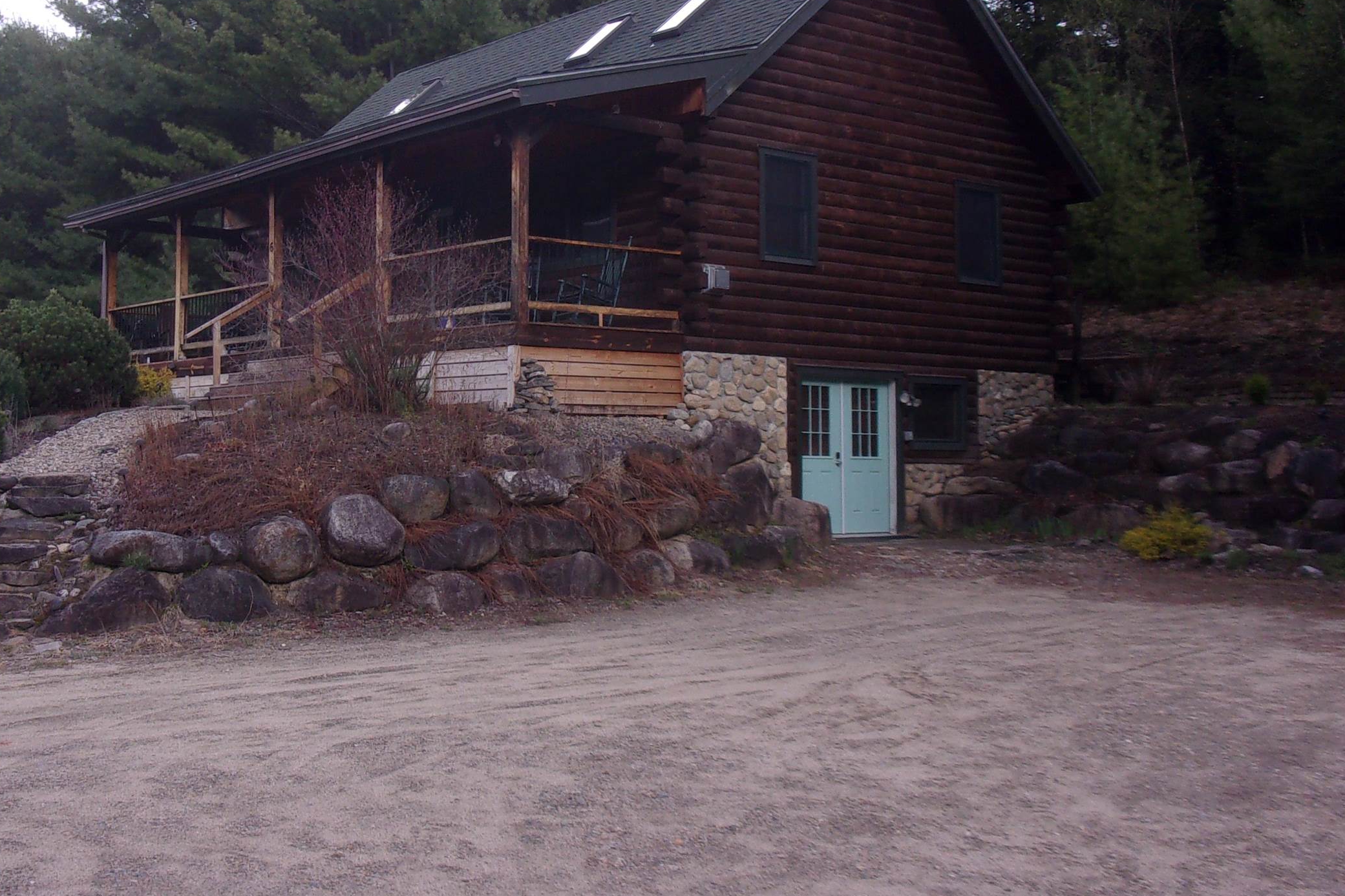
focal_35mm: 43
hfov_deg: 44.9
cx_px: 467
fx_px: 1606
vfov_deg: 31.1
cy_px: 353
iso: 80
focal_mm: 5.1
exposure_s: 1/210
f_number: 3.9
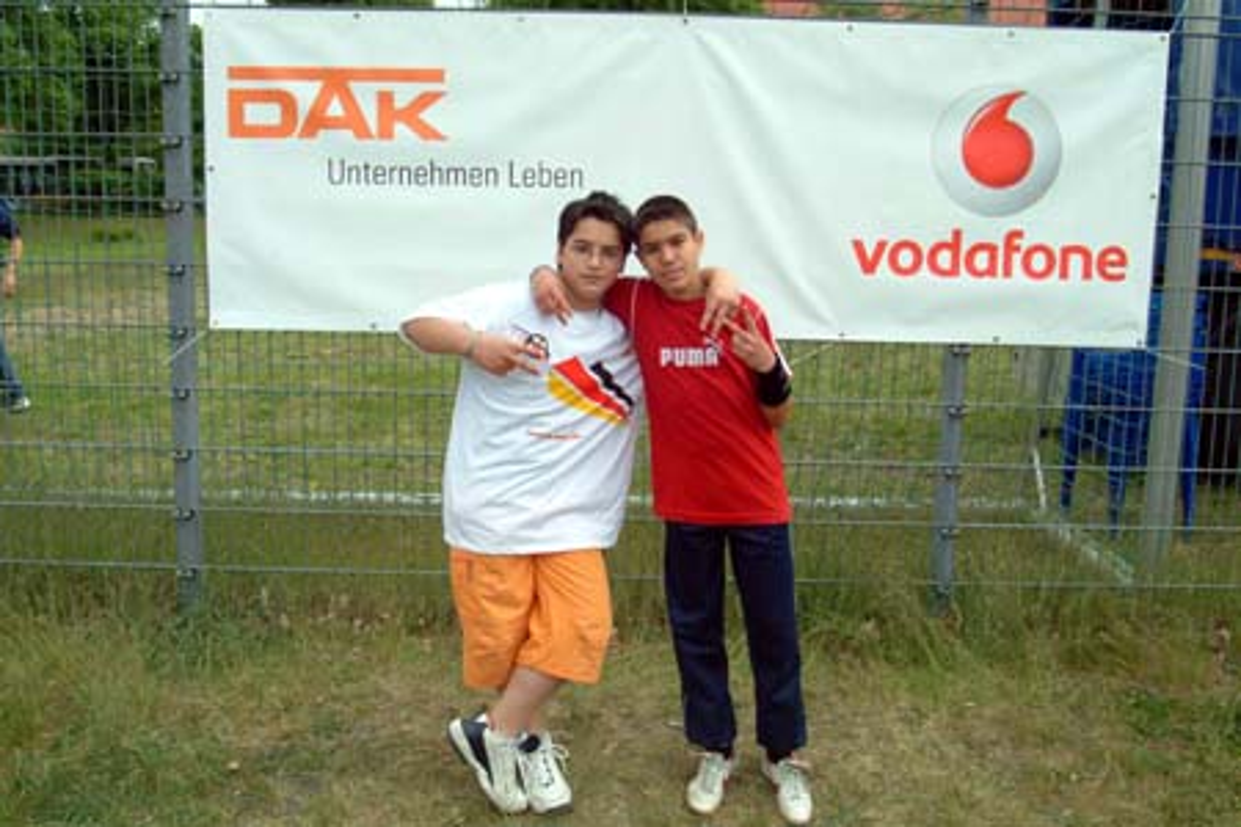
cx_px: 620
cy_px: 414
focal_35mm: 33
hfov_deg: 57.2
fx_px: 1137
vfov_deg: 40.0
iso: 400
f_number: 9.5
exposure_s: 1/350
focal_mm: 22
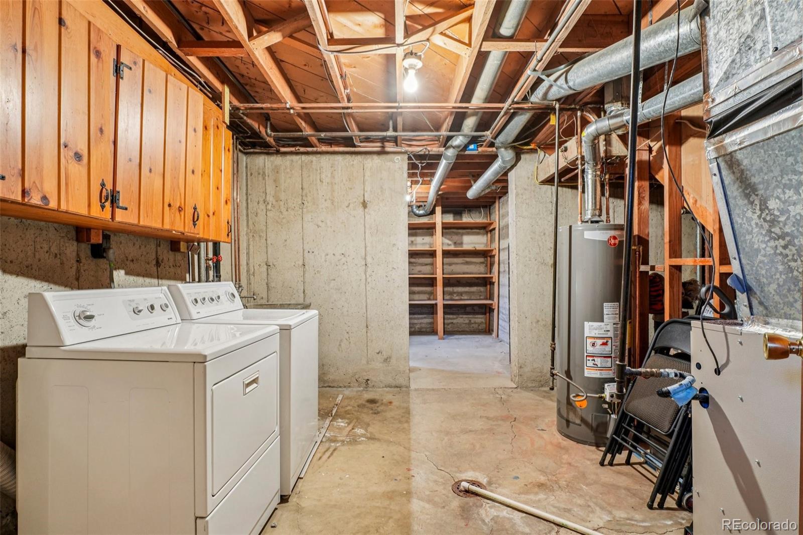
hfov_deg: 95.0
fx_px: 368
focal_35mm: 16
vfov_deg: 72.0
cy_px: 268
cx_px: 402
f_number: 8
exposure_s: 1/4
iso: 500
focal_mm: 11
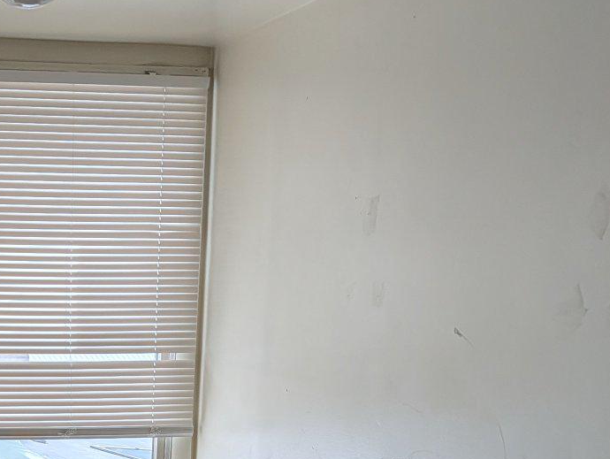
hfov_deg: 25.9
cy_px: 555
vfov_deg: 19.5
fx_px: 1252
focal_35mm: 71
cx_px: -3
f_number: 1.68
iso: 23
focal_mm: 6.9
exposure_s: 1/652
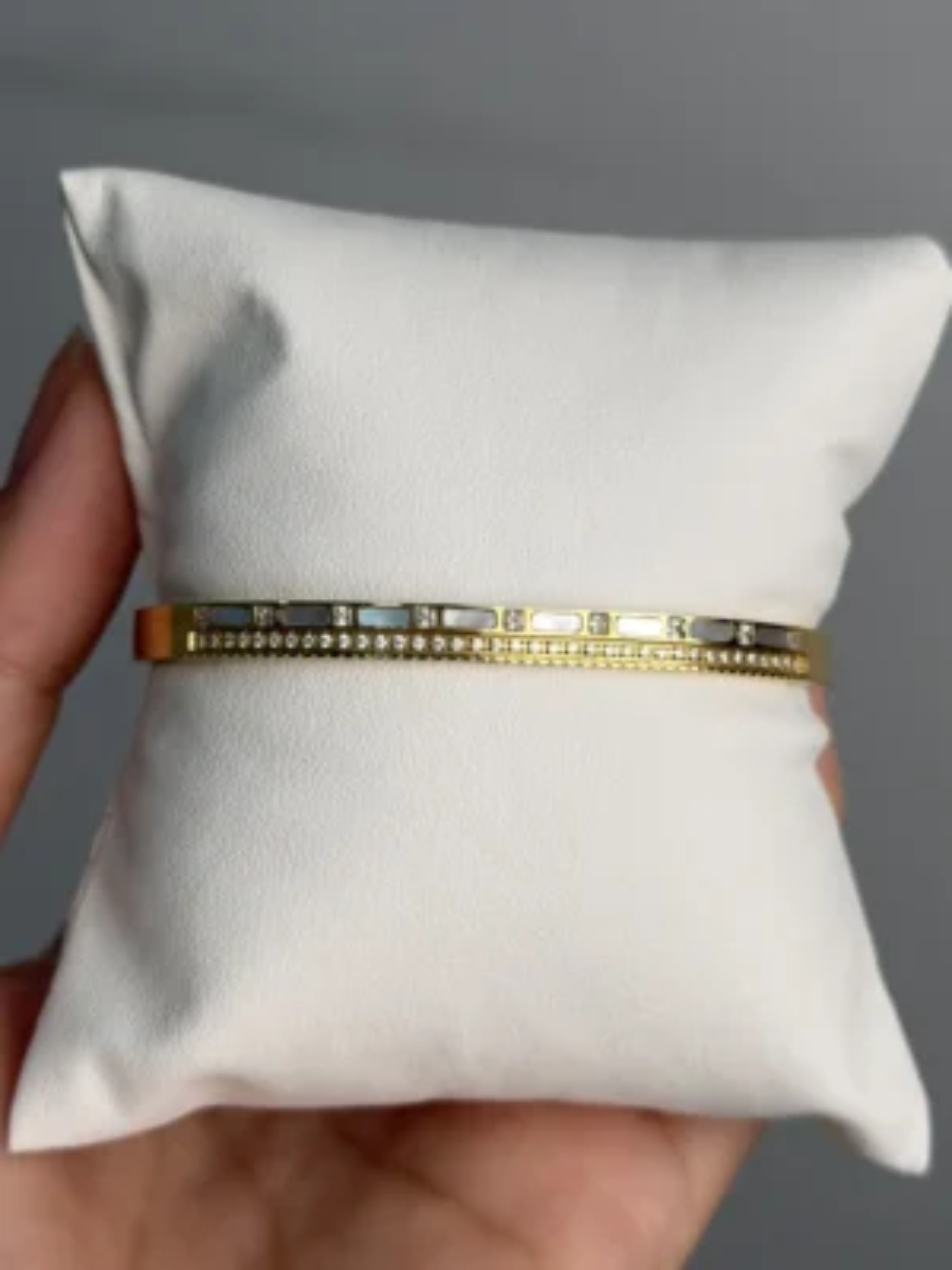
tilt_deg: -30.5
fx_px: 1760
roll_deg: +2.0
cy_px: 635
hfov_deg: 30.3
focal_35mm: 48
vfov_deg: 39.7
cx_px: 476
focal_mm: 6.76
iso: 64
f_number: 1.78
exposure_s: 1/1307
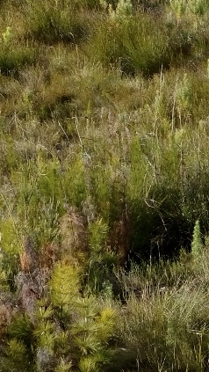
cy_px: 65
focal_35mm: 145
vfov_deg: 14.7
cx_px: 446
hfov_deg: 7.9
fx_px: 1428
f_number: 10
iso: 800
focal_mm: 22.3
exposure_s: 1/640
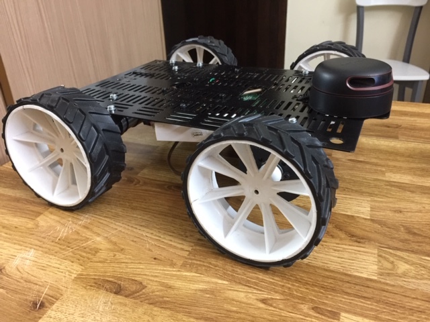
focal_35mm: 29
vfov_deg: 48.2
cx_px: 215
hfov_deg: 61.7
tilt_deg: -27.7
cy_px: 161
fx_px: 360
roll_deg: +0.7
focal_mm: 4.15
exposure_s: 1/10
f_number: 2.2
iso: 125
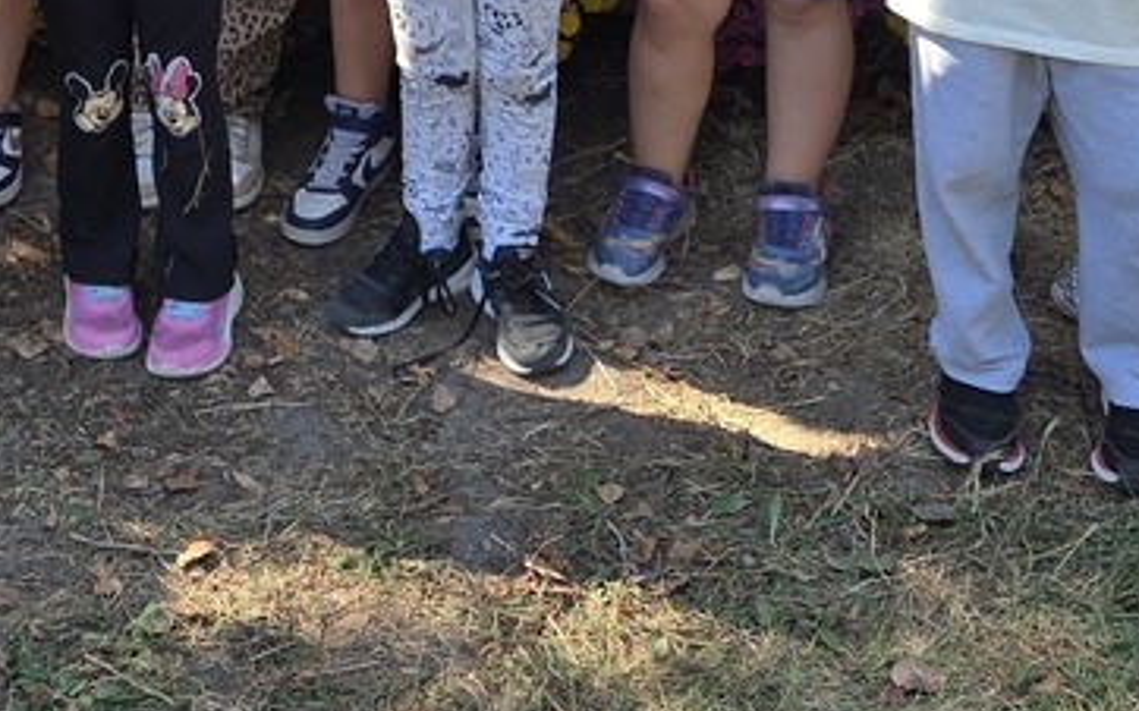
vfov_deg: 17.0
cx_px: 299
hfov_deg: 29.4
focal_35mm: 69
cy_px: -362
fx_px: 2141
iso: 80
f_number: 1.8
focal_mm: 5.4
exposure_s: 1/703
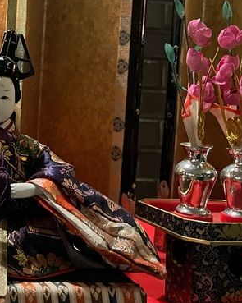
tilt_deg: +0.3
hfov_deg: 25.4
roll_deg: -2.5
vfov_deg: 33.4
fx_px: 502
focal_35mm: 56
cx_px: -17
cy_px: 110
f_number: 1.6
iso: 640
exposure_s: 1/25
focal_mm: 5.1
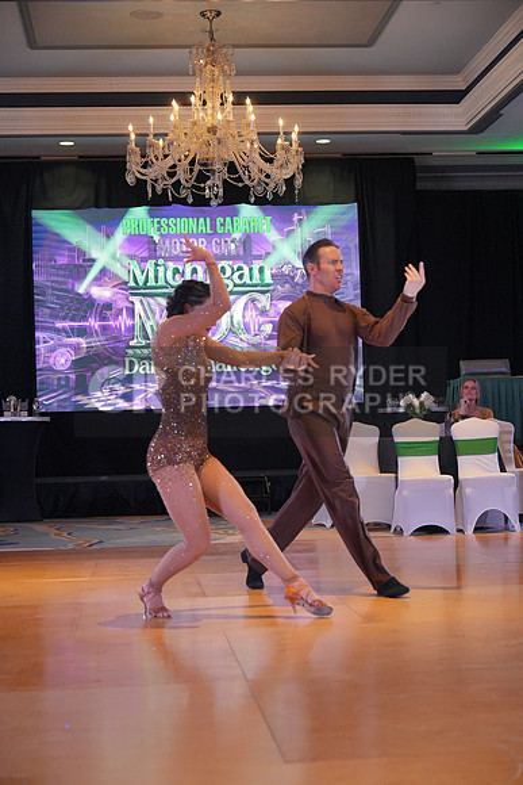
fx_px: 1481
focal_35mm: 68
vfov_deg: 29.6
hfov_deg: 20.0
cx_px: 262
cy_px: 392
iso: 3200
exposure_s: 1/400
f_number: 4
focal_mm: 68
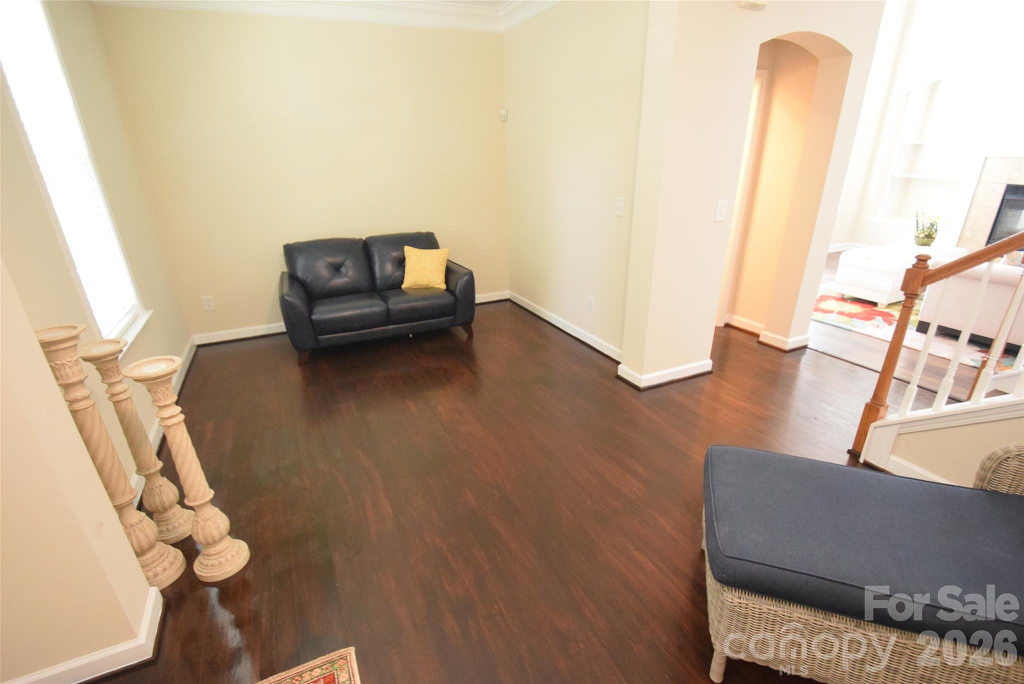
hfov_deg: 94.9
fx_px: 470
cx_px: 512
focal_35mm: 16
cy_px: 342
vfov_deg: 72.1
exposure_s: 1/60
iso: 2800
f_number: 3.5
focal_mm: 11
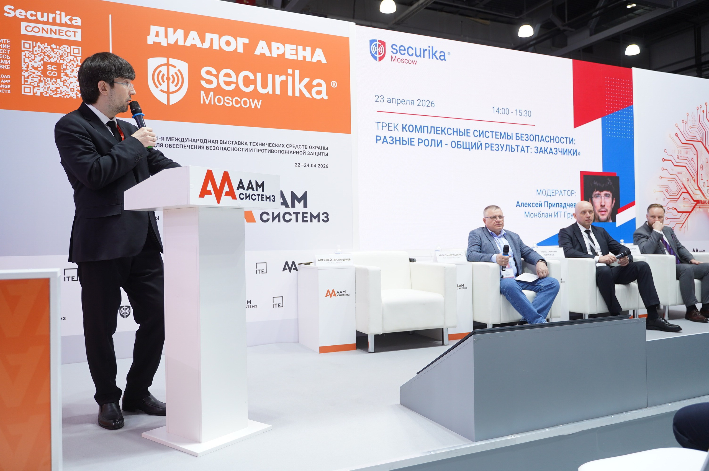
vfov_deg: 46.3
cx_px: 354
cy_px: 236
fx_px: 551
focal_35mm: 28
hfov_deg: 65.5
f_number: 3.2
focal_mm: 28
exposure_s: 1/100
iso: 640
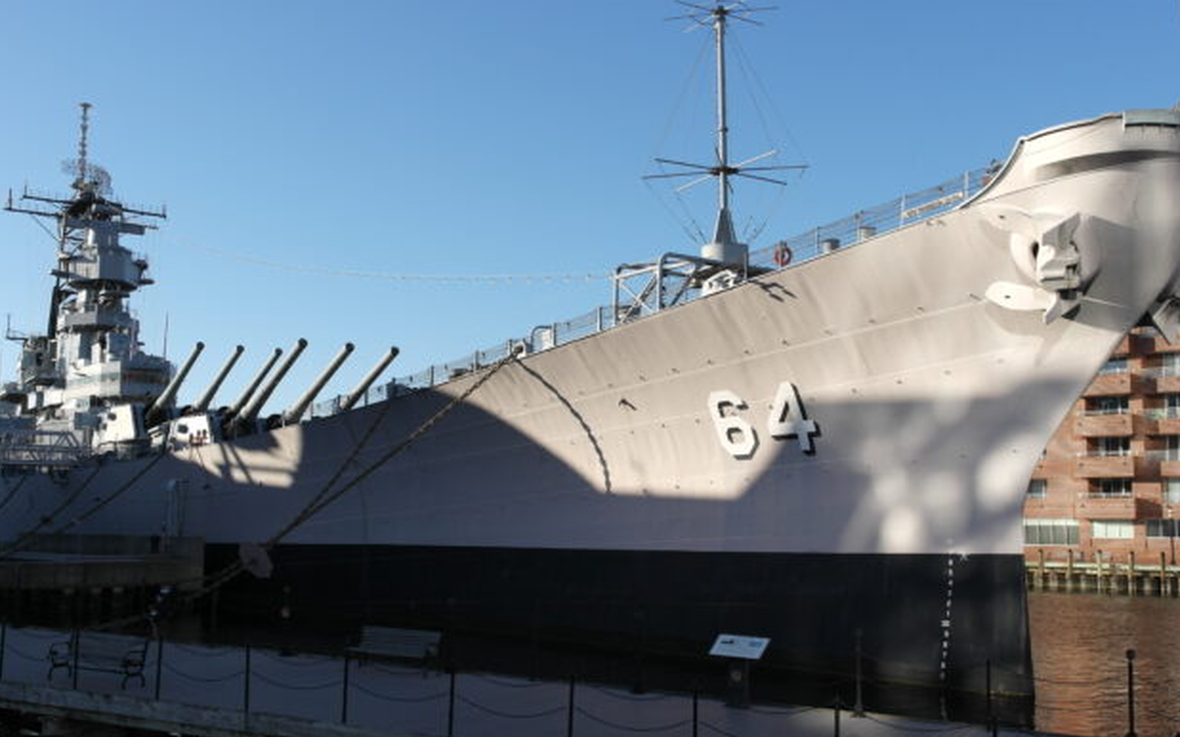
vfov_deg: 33.6
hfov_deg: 51.5
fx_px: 1222
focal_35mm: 38
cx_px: 573
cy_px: 384
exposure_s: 1/250
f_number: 6.3
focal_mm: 20
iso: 100
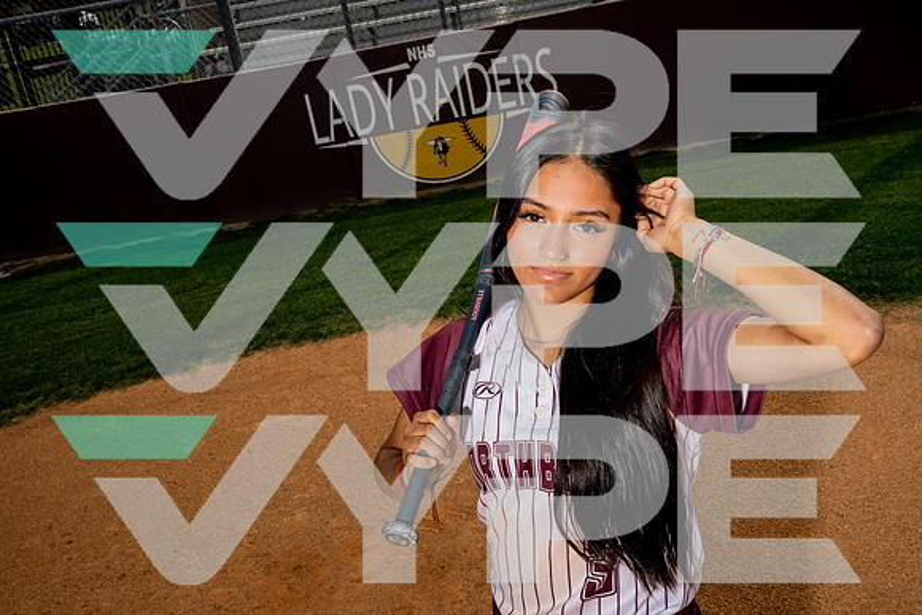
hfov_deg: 46.4
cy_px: 308
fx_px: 1076
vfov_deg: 31.9
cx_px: 461
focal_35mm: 42
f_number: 16
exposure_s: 1/250
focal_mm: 42
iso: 100
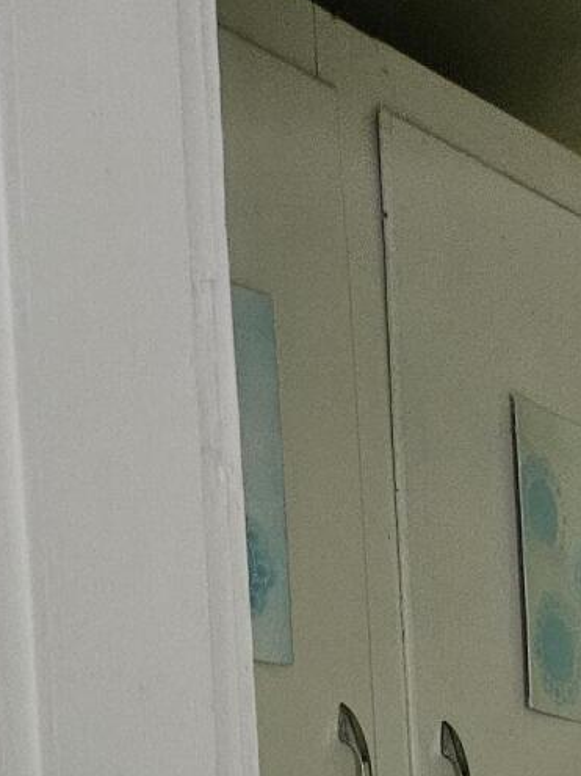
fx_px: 2082
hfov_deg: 14.1
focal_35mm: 93
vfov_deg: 17.8
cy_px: 1304
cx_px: 1032
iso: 800
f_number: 1.8
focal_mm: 5.4
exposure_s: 1/170
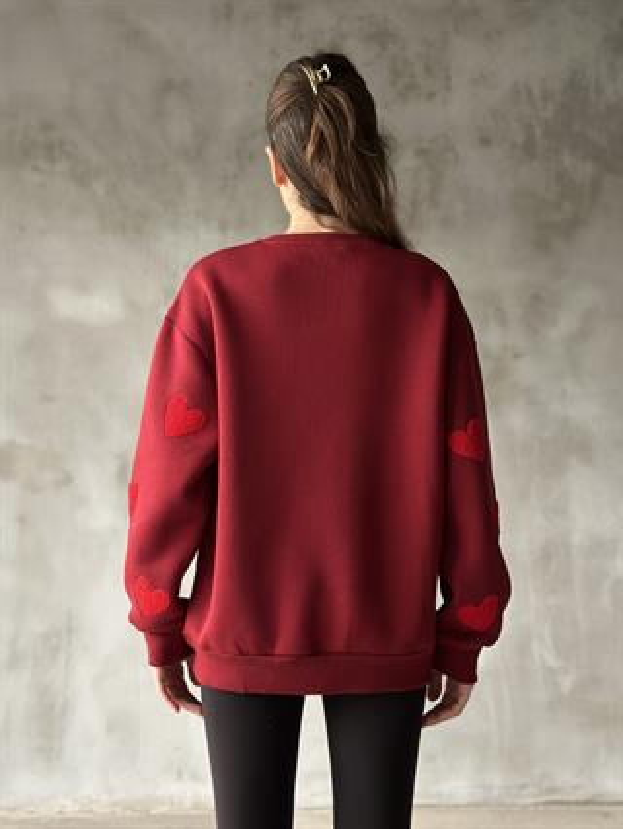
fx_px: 1151
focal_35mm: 48
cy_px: 414
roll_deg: -0.5
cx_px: 312
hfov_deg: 30.3
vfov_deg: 39.6
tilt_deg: +2.2
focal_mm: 6.86
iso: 400
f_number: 1.78
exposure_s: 1/40
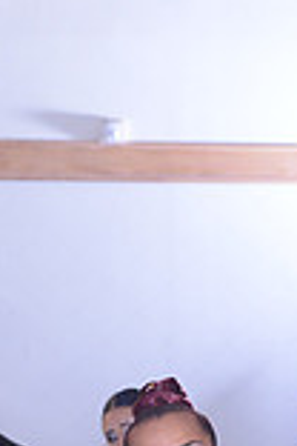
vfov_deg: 6.6
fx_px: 3774
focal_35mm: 305
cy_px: 823
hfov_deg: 4.5
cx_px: 1
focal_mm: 82
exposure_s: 1/250
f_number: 5.6
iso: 1250
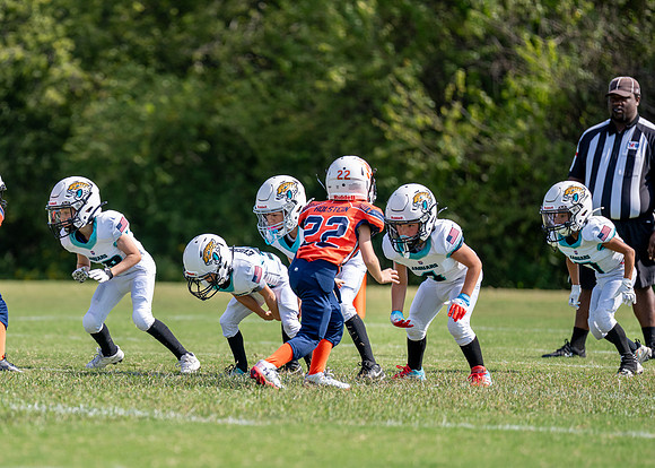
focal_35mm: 296
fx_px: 5498
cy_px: 328
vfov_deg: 4.9
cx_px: 164
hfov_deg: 6.8
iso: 160
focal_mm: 200
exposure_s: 1/2500
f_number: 2.8
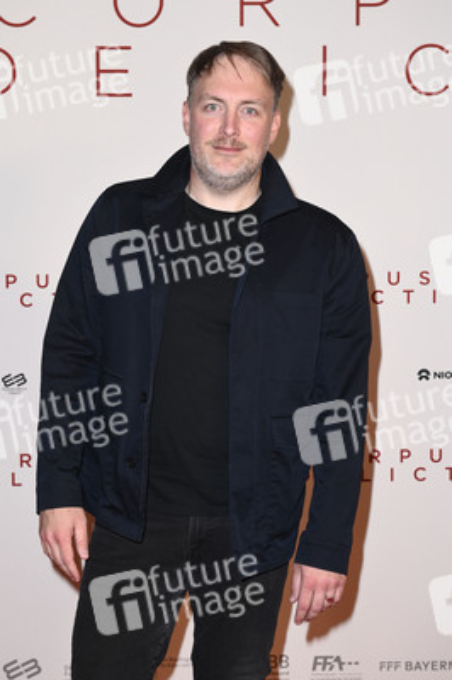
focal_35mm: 70
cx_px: 226
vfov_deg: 28.9
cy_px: 340
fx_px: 1321
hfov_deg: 19.4
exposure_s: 1/320
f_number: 6.3
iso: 640
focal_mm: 70
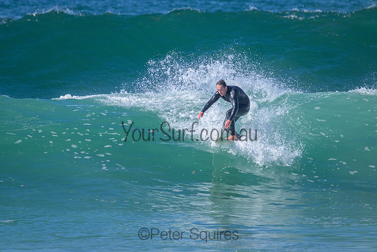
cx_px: 188
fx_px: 8379
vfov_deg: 1.7
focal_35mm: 800
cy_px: 126
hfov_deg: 2.6
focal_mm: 800
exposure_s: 1/2000
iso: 1400
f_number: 11
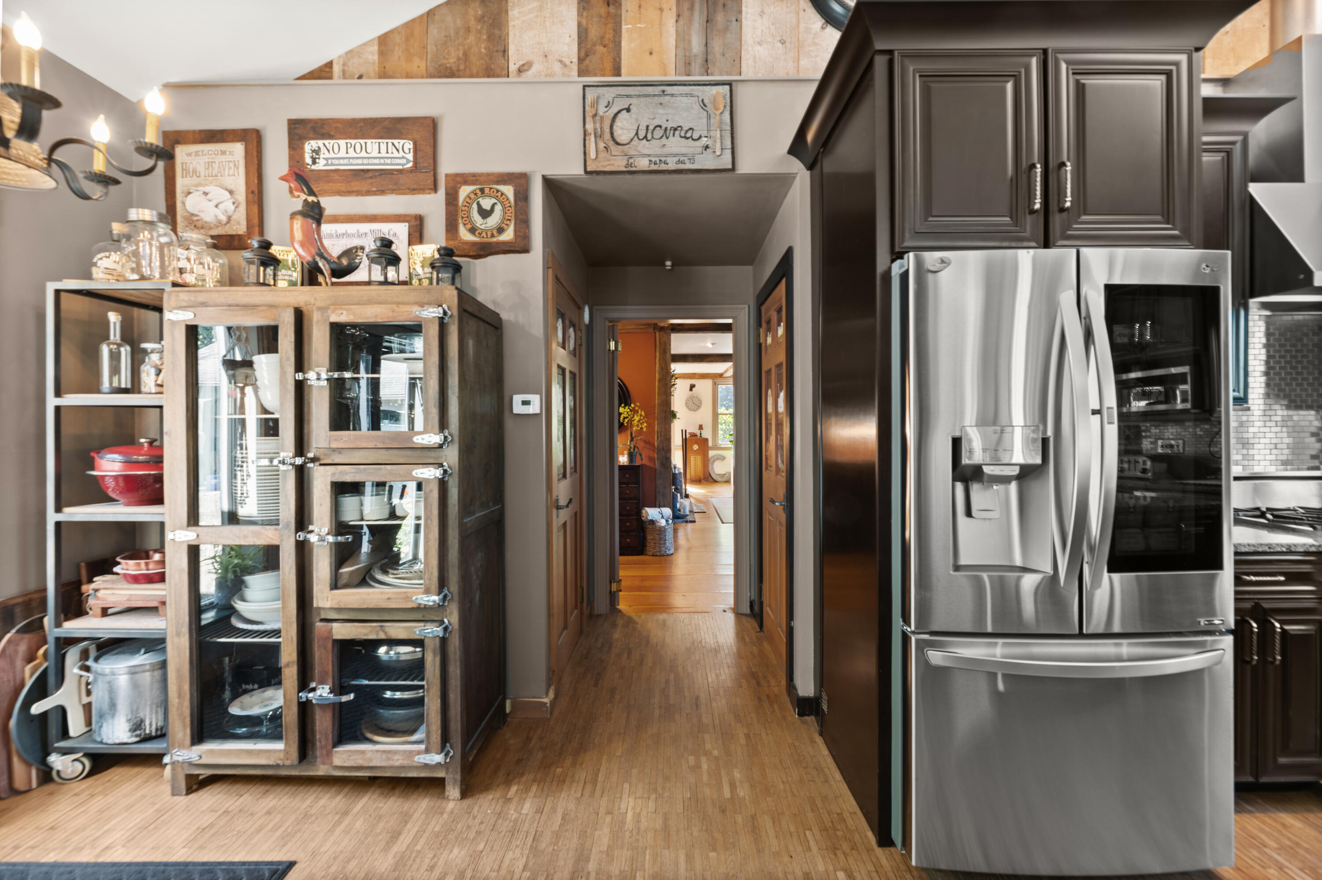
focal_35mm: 14
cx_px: 661
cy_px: 440
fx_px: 514
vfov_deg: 81.1
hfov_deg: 104.3
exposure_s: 2.5
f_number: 9
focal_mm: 14
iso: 320
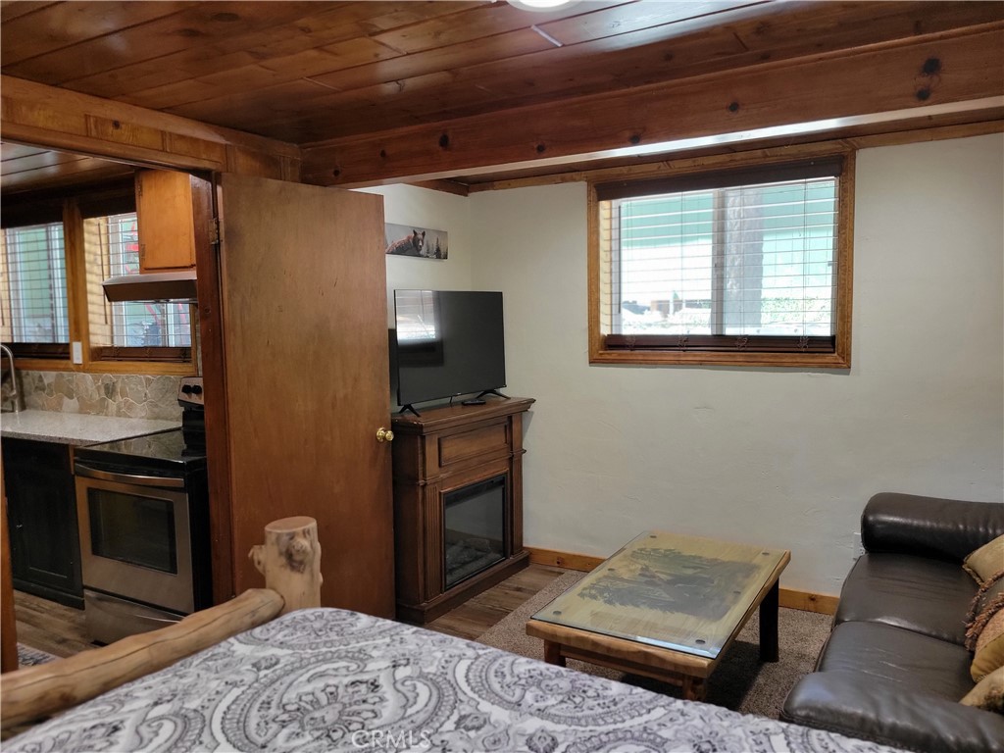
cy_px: 376
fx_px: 754
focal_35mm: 26
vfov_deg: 53.1
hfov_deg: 67.3
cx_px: 502
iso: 250
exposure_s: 1/120
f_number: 1.8
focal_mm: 5.4
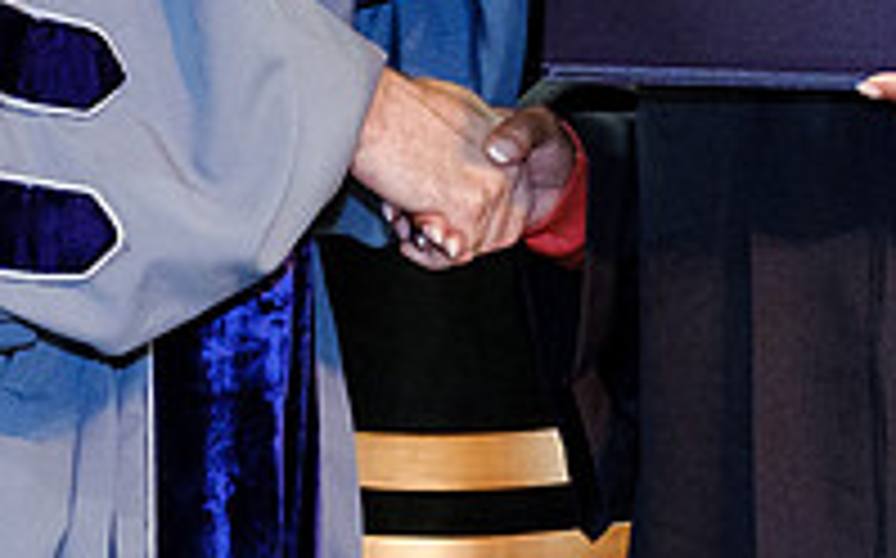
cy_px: -112
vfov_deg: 6.3
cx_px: 554
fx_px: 5075
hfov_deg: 10.1
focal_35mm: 208
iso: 1600
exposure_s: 1/125
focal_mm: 27.4
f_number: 4
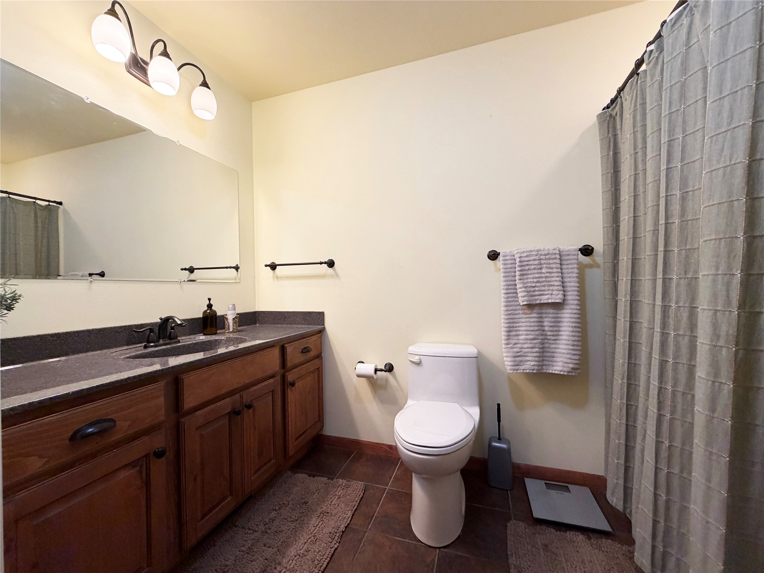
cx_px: 382
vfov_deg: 85.7
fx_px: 309
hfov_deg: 102.1
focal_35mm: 14
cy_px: 286
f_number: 2.2
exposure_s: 1/120
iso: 320
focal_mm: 2.22
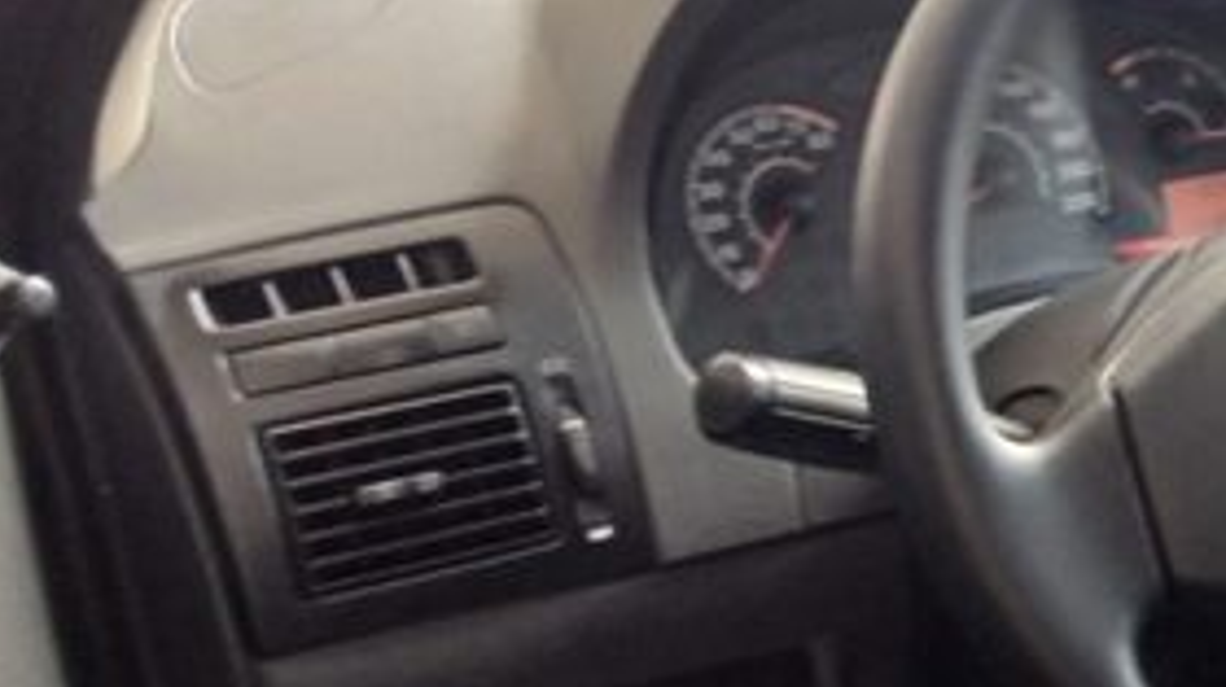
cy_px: 814
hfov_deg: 23.2
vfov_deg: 14.4
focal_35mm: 81
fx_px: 2631
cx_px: 1594
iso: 200
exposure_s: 1/40
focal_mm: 3.98
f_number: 1.8
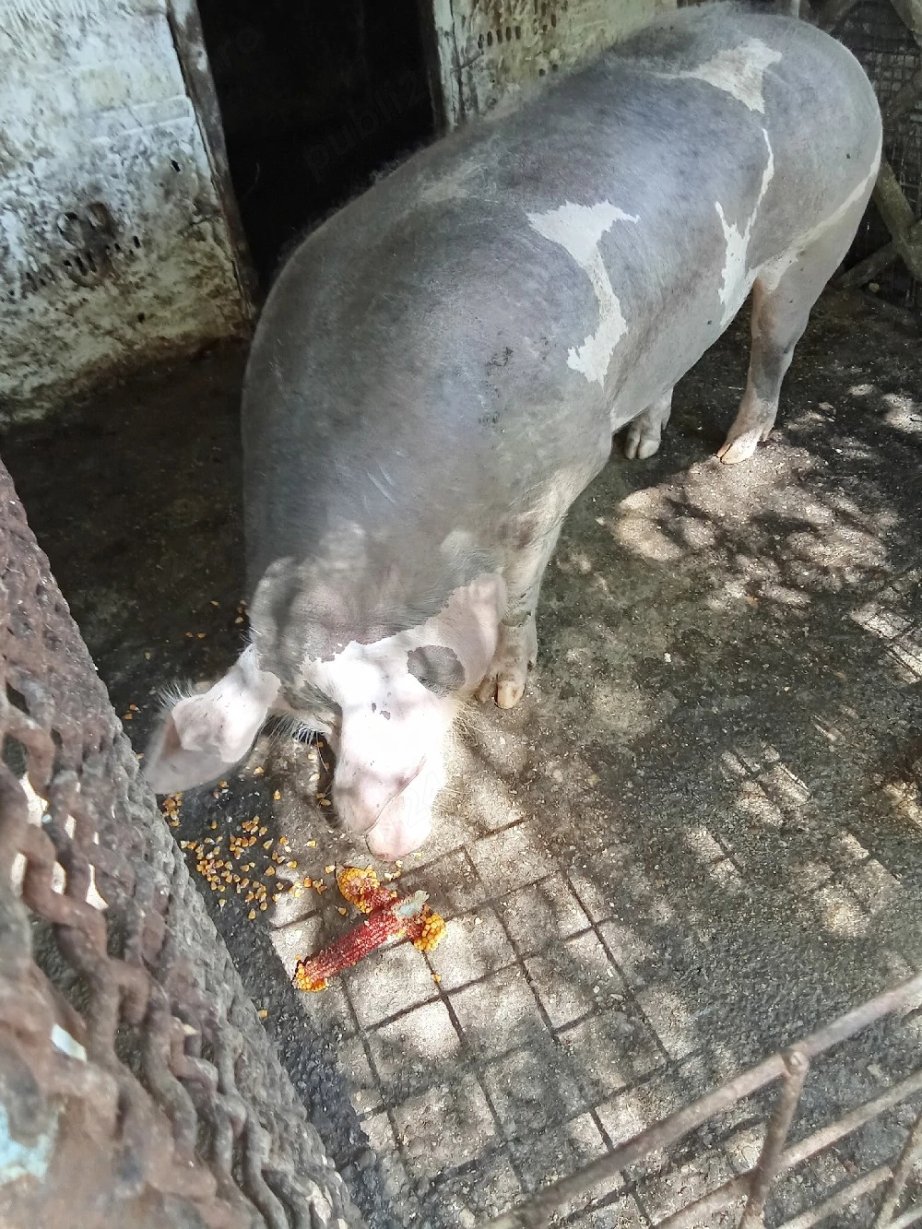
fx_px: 994
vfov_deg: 63.4
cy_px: 614
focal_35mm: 28
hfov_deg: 49.8
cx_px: 461
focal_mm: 2.78
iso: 100
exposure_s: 1/33.4
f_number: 2
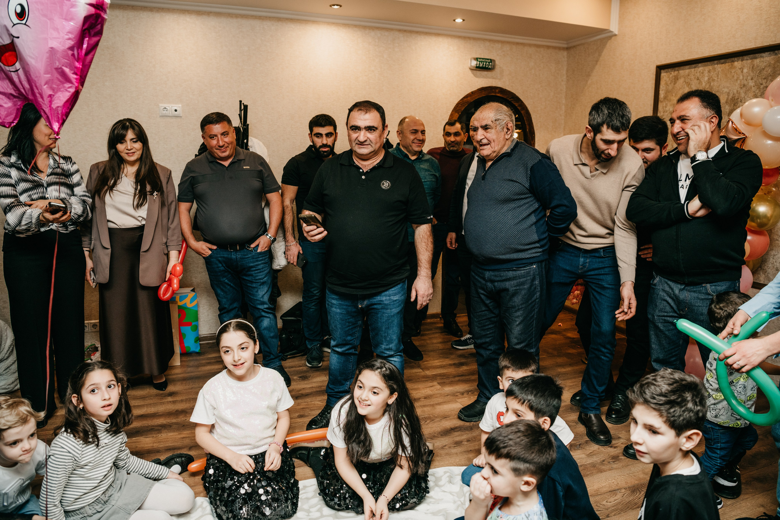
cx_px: 390
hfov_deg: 73.7
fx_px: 520
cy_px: 260
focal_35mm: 24
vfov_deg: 53.1
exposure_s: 1/160
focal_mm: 24
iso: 160
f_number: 4
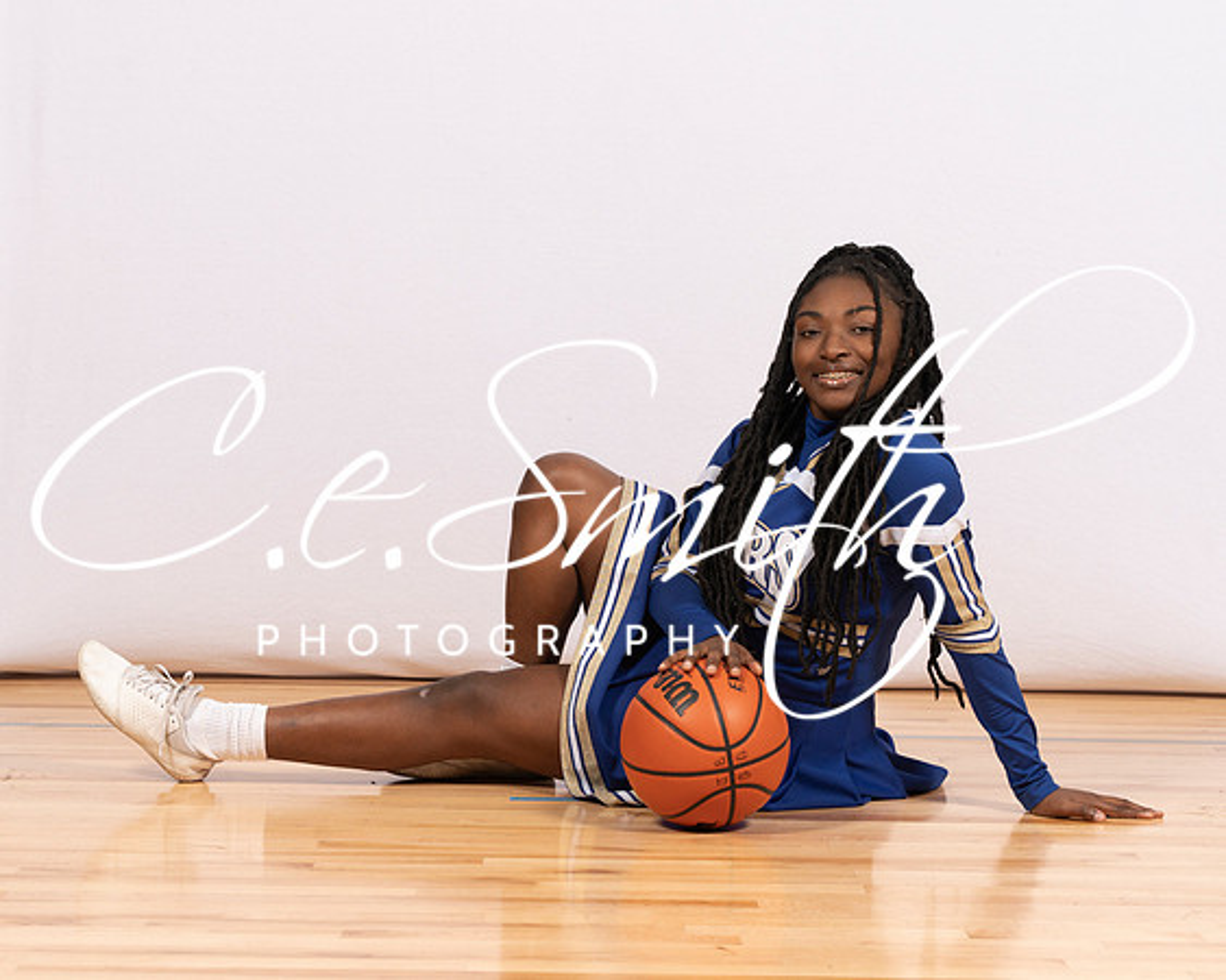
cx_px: 613
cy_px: 432
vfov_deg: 17.4
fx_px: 3205
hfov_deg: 21.7
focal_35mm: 88
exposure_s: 1/250
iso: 400
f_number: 8
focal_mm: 70
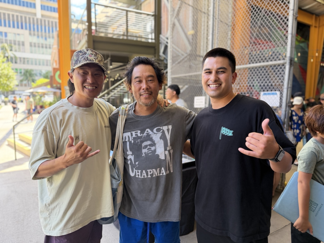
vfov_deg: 56.8
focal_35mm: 24
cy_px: 122
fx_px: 225
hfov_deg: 71.6
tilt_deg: -7.1
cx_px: 162
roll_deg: -0.1
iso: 160
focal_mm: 6.76
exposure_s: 1/229
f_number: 1.78
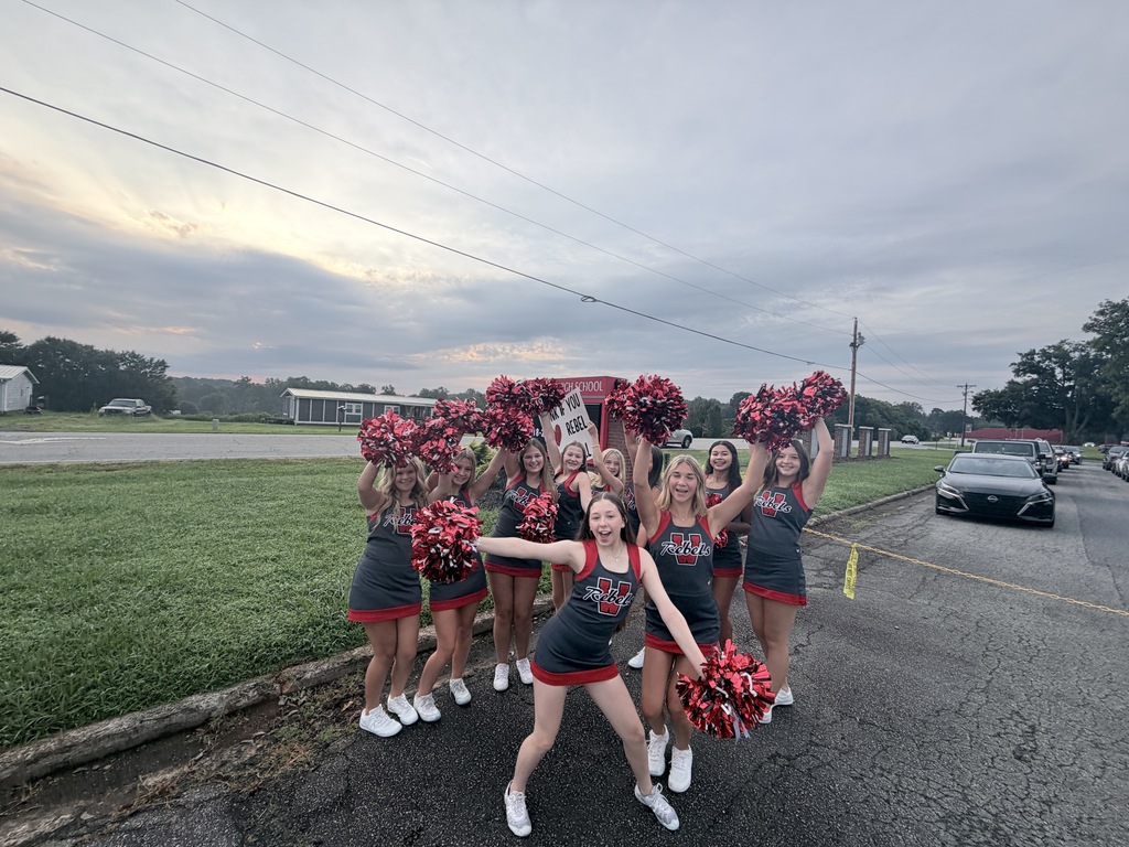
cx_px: 564
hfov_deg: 102.1
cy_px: 424
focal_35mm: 14
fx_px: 457
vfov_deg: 85.7
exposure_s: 1/286
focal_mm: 2.22
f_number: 2.2
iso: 50
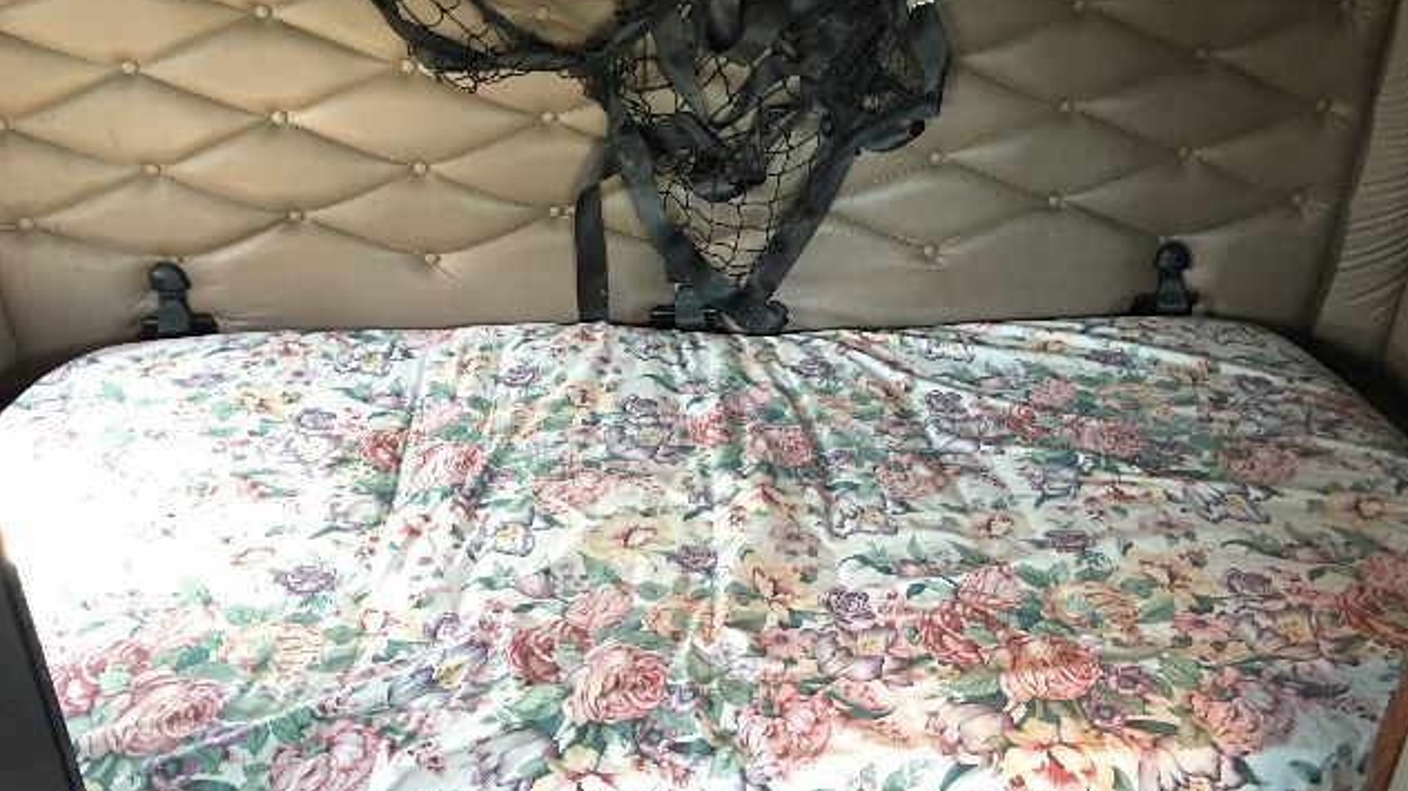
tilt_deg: -26.0
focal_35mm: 32
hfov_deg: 61.0
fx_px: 1194
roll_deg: +0.2
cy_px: 379
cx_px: 711
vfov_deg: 36.6
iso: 100
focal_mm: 4.15
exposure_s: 1/10
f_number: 2.2
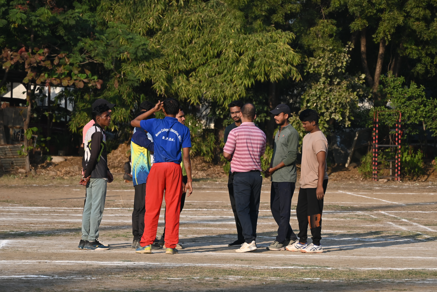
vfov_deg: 6.5
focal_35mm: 210
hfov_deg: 9.8
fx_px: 2549
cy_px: 146
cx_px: 218
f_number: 6.3
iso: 180
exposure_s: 1/500
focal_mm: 140
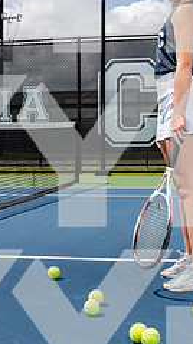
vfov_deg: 34.3
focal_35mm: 61
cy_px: 152
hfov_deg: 19.6
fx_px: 556
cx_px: 143
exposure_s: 1/250
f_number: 8
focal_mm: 24
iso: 100
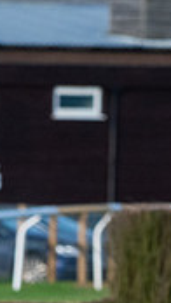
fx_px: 10115
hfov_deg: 1.0
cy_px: 307
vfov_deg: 1.7
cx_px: -288
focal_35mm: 1256
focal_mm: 240
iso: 1600
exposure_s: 1/1250
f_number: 9
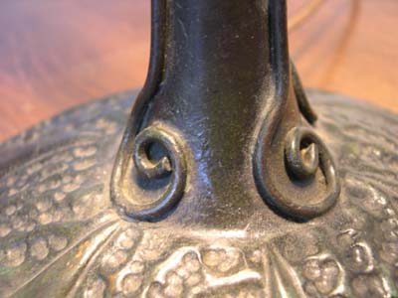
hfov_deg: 49.0
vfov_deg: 37.7
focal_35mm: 38
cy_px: 149
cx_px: 199
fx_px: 437
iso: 100
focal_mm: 8
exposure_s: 1/6.9
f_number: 2.8
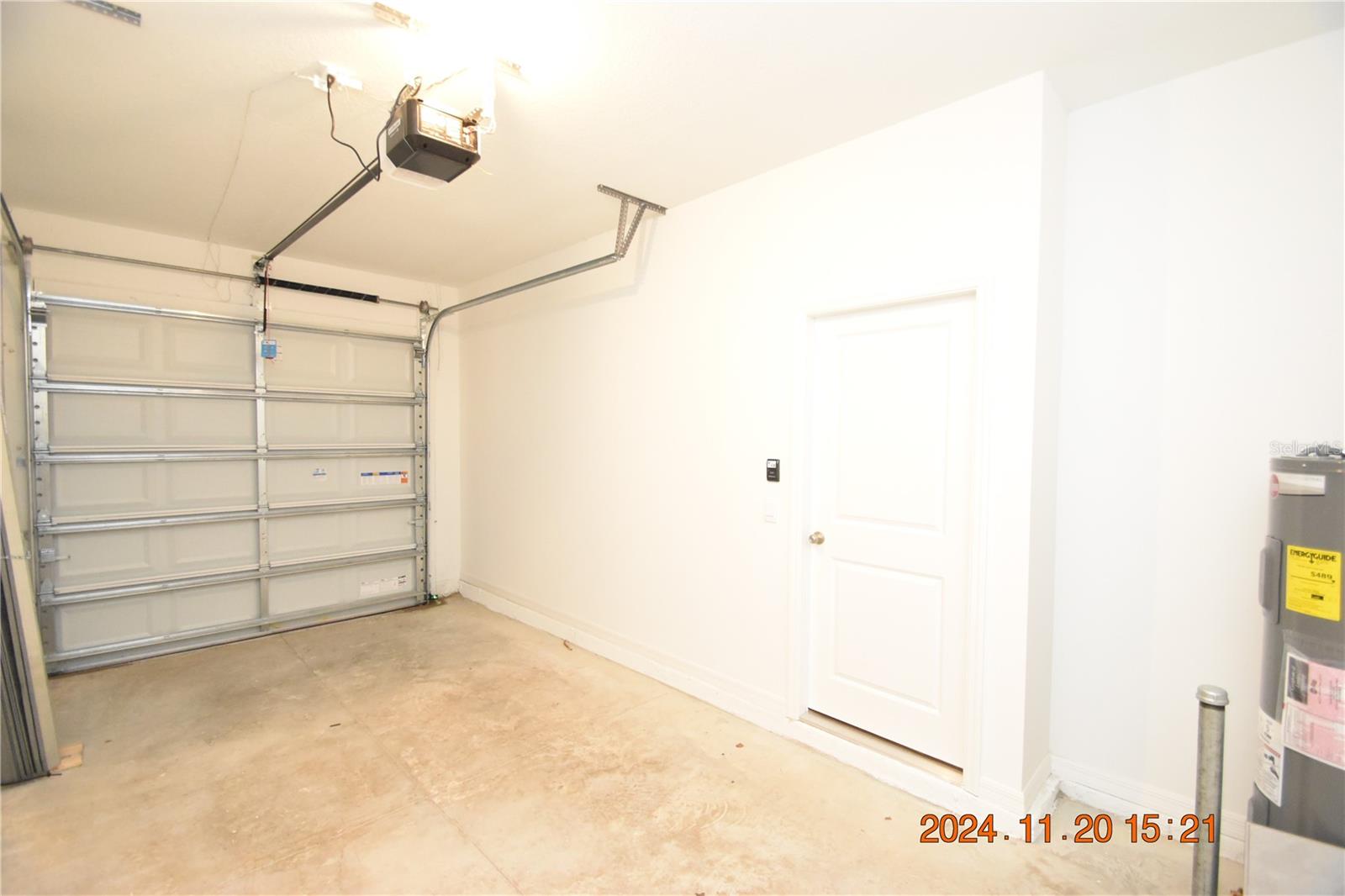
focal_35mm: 15
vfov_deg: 77.3
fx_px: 560
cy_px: 448
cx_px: 672
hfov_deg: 100.4
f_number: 3.5
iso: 4500
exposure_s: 1/60
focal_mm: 10
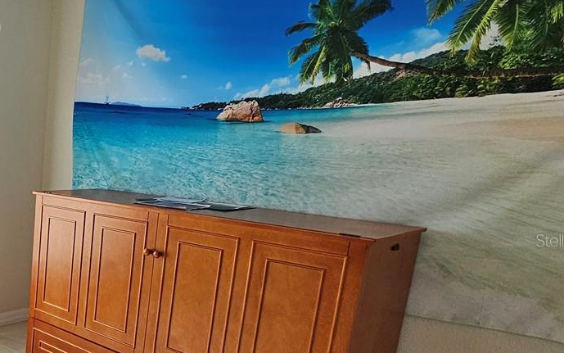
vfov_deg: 38.9
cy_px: 240
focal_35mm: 32
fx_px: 492
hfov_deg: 46.1
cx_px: -42
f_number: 2.2
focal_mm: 2.2
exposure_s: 1/207
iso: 100
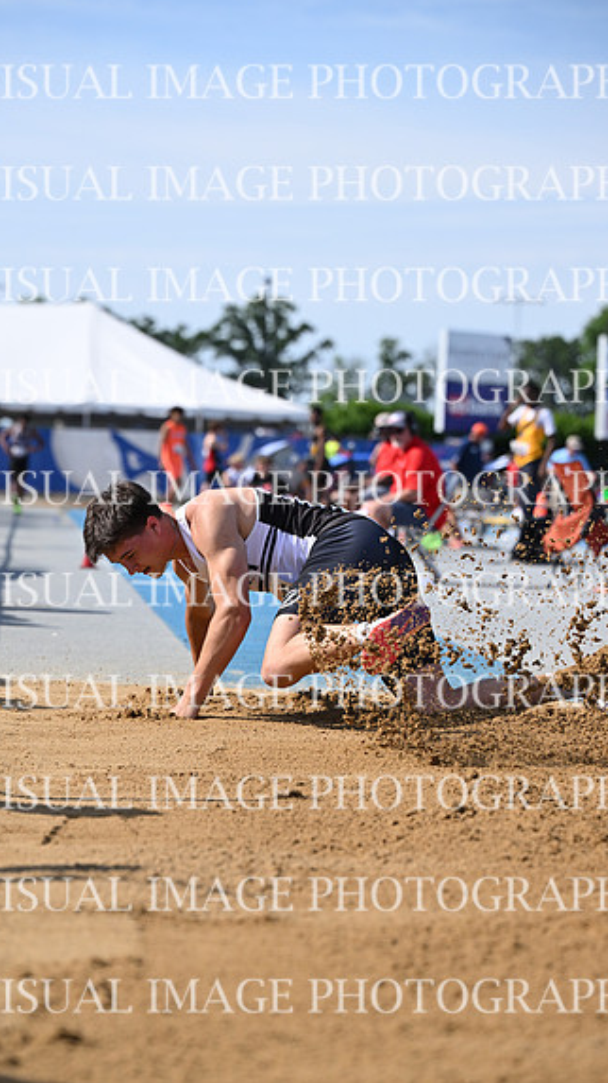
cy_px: 539
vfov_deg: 20.4
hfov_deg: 11.5
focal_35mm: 105
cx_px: 296
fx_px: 3012
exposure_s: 1/6400
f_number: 3.5
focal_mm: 99
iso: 500
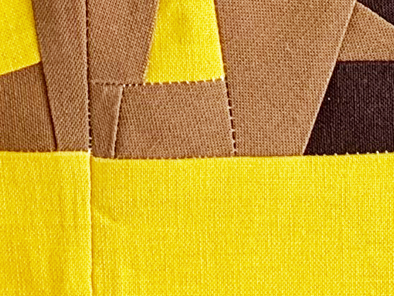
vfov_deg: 7.4
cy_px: -411
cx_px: 72
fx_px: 2151
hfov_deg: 10.4
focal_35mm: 189
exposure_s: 1/107
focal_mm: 4.25
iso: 25
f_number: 1.8
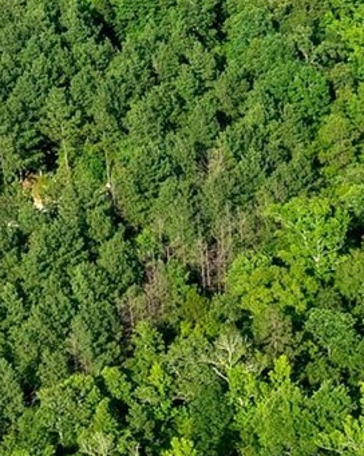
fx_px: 1781
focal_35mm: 132
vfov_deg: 14.5
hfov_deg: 11.4
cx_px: 480
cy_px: 68
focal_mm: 12.29
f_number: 2.8
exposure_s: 1/2500
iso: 100
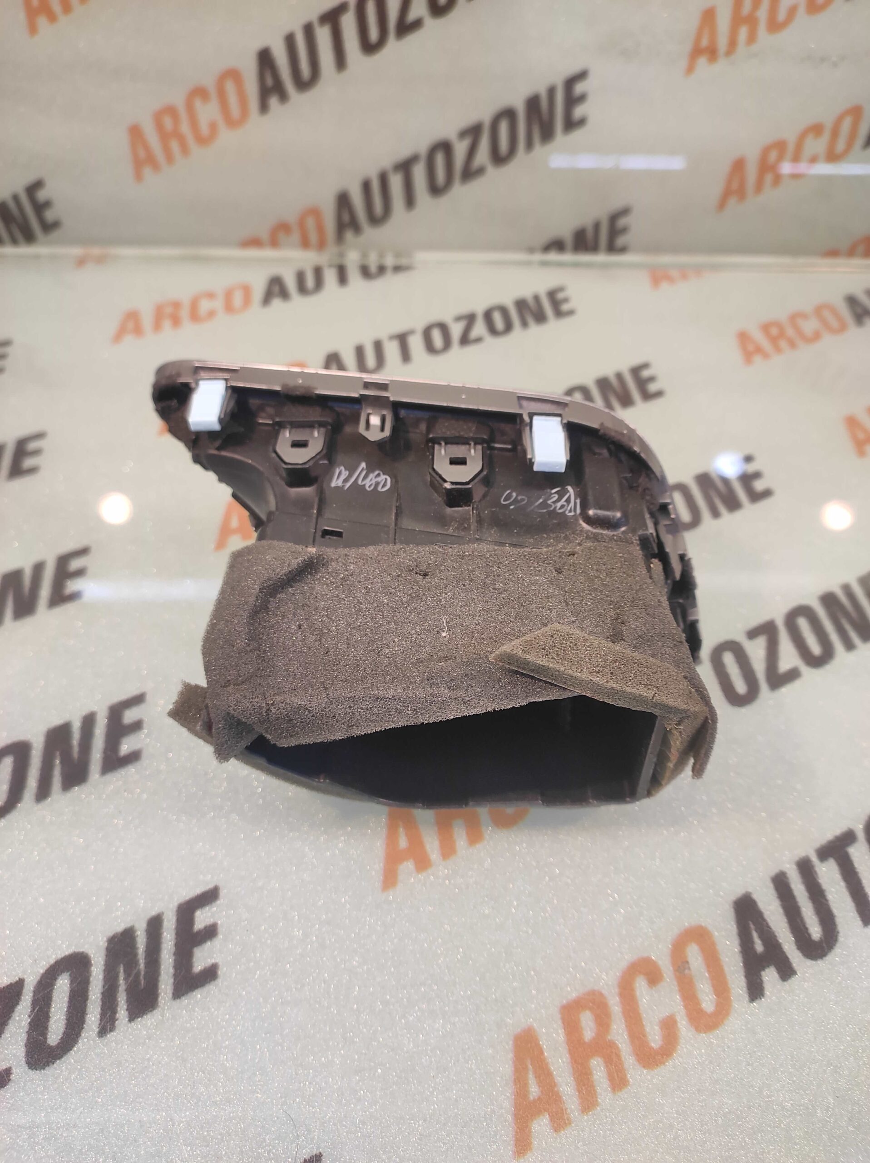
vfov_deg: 91.1
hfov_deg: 74.7
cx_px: 435
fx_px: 570
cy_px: 582
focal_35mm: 17
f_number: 1.79
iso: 174
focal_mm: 4.74
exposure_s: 1/33
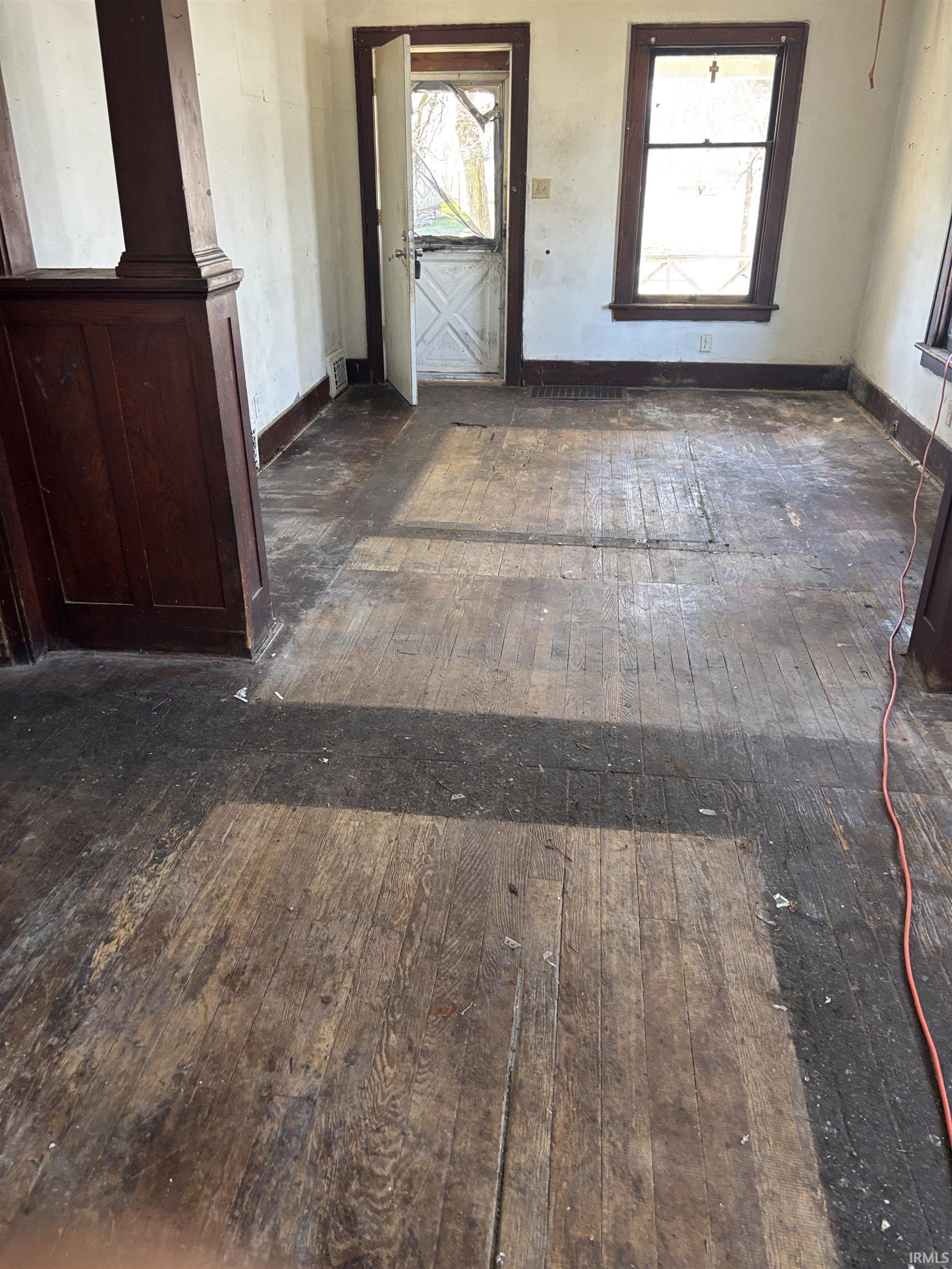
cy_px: 634
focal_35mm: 26
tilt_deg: -25.9
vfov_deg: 67.3
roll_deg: +1.2
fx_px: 953
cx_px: 476
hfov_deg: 53.1
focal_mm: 5.96
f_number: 1.6
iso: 160
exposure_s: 1/60
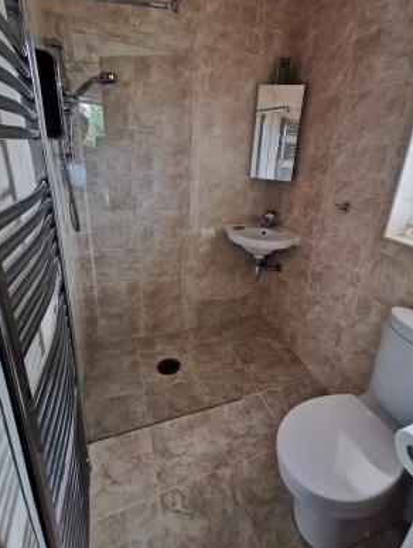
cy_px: 252
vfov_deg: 87.5
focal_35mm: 18
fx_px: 286
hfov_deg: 71.5
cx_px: 228
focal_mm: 2.35
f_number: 2.2
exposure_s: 1/50
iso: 200
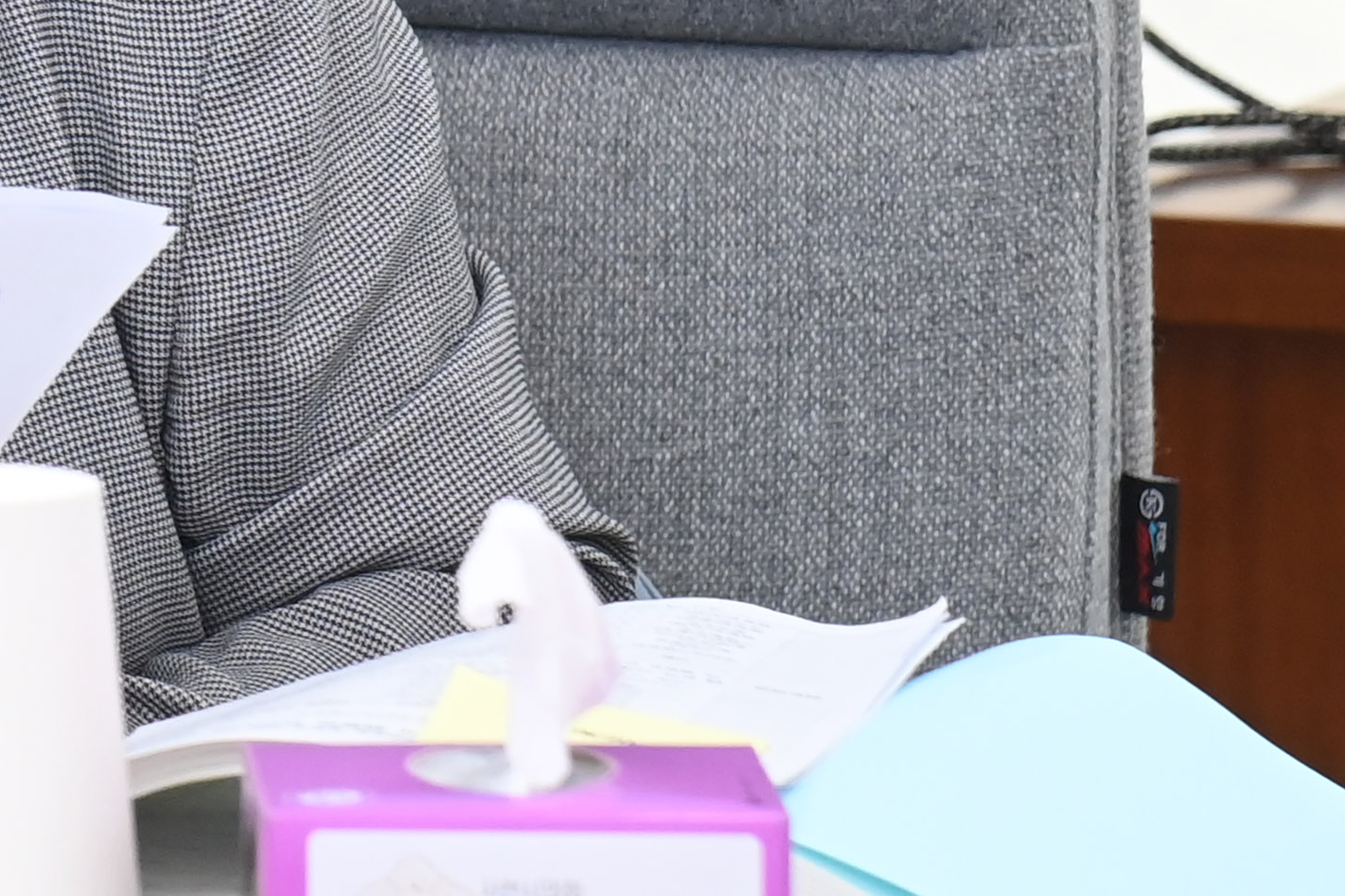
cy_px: -420
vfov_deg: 3.2
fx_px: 16100
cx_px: -600
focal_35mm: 431
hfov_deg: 4.8
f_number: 6.3
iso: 2500
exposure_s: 1/250
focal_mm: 110
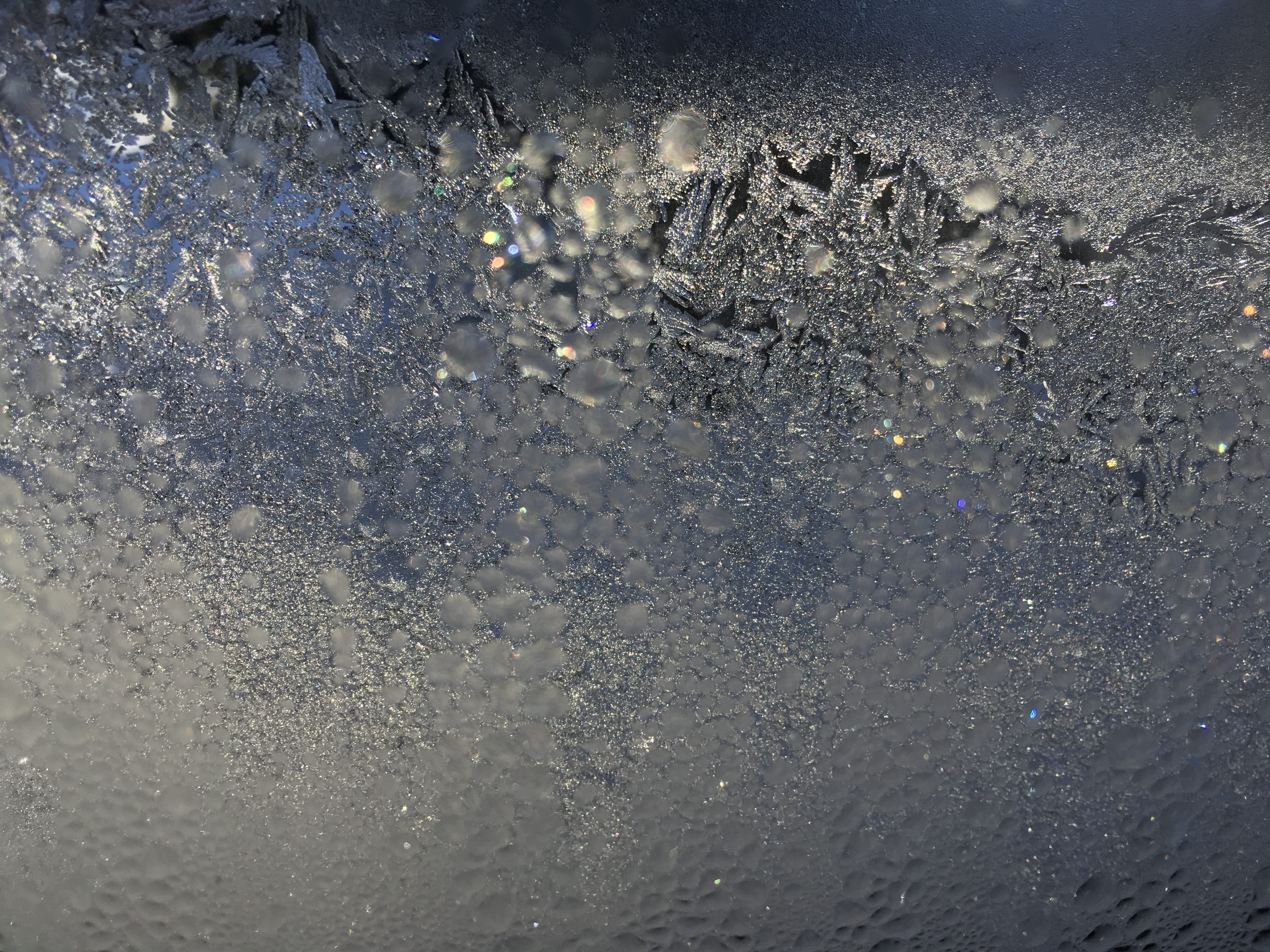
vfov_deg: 48.2
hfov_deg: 61.7
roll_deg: -0.5
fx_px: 1064
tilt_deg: -20.2
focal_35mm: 29
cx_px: 635
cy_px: 476
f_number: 2.2
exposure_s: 1/422
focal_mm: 4.15
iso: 25
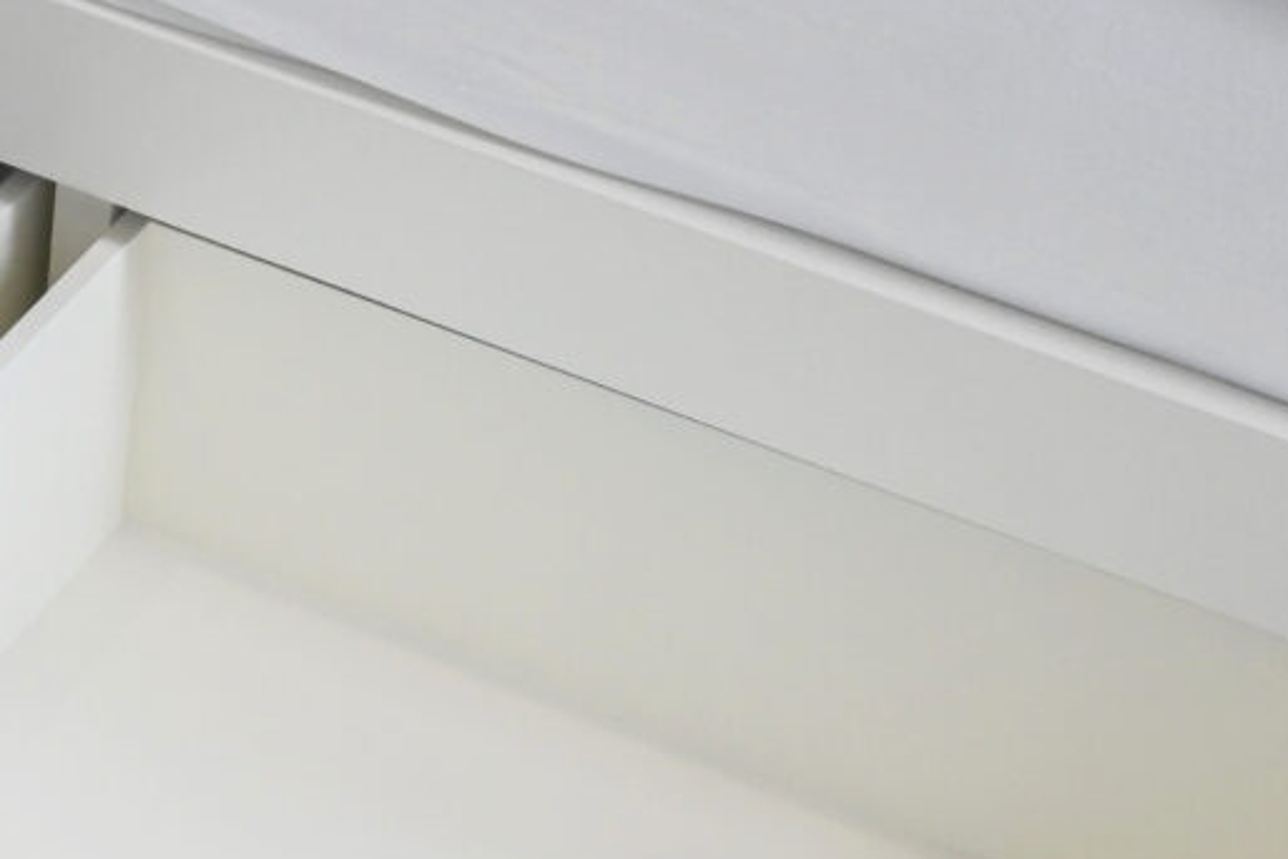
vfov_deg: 12.6
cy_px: 767
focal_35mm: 108
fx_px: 3848
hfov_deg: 18.9
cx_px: 301
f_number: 7.1
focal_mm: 23
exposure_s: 1/250
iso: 1600
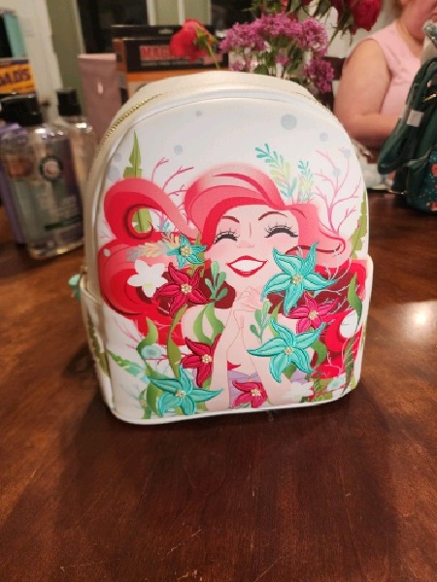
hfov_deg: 58.9
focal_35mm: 23
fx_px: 387
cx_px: 218
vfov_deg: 73.9
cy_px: 291
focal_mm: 6.4
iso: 400
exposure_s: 1/120
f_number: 1.8
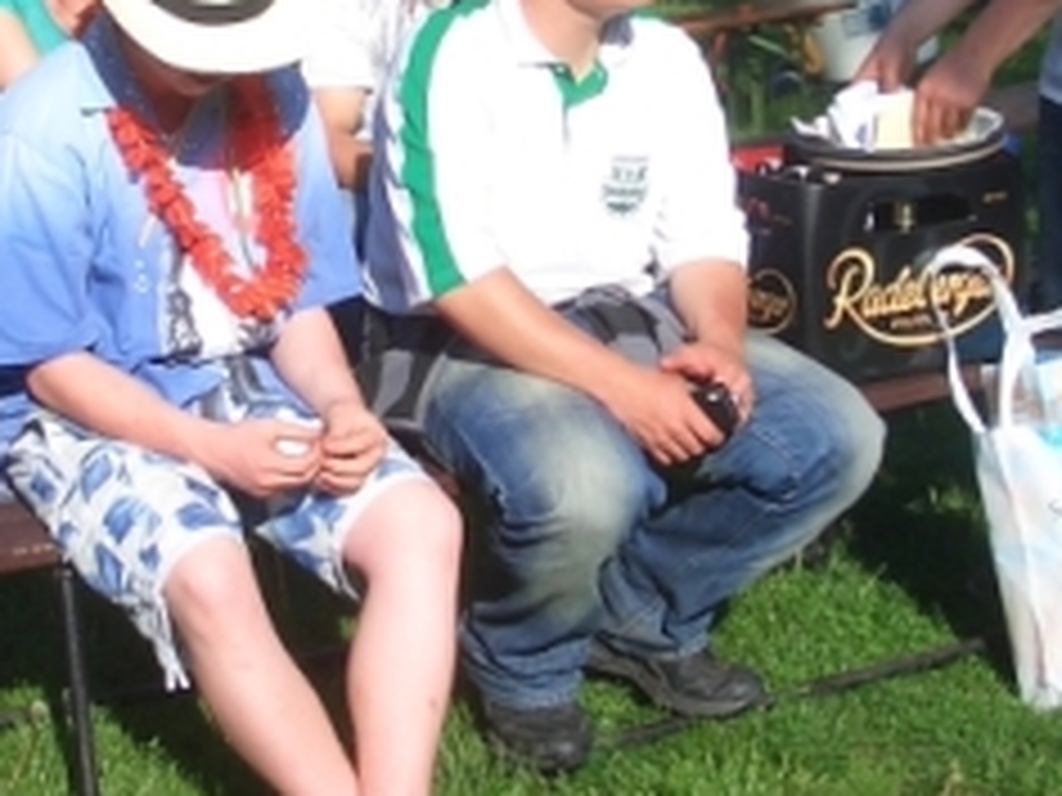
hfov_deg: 20.5
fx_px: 2915
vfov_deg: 15.4
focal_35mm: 95
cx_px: 302
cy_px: 112
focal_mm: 5.8
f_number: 4.3
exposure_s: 1/500
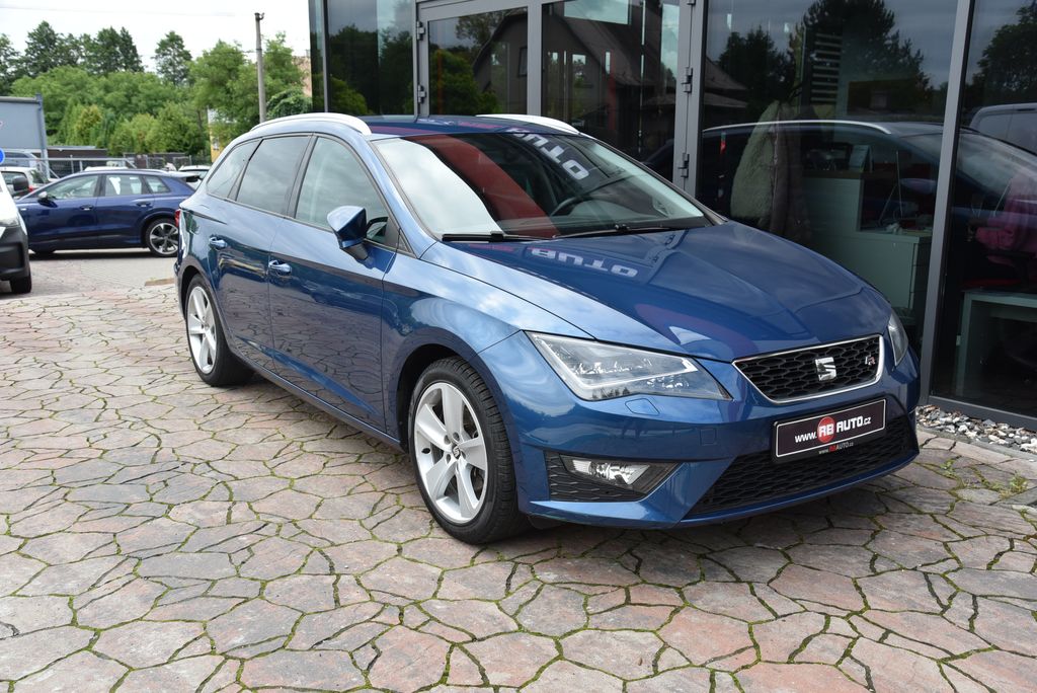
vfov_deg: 37.9
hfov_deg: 54.4
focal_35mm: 35
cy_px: 346
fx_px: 1009
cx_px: 518
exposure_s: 1/200
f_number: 7.1
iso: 500
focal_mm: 35
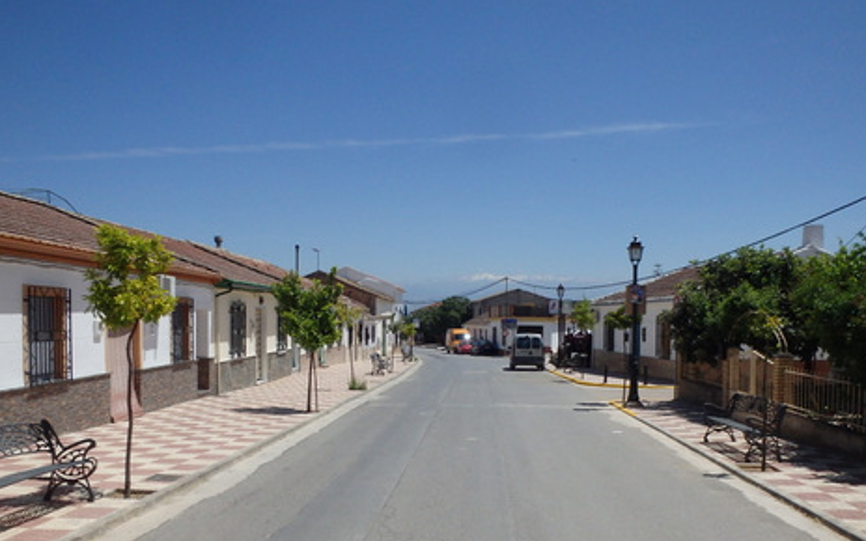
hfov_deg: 59.6
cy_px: 348
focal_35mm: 32
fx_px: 755
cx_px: 448
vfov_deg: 39.1
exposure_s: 1/640
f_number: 11
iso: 320
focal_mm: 5
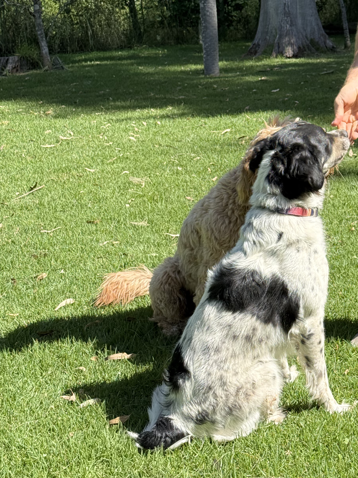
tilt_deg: -9.4
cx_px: 284
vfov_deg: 24.3
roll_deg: +2.4
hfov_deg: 18.3
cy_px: 164
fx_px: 1103
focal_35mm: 80
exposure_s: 1/1678
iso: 64
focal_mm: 6.76
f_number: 1.78
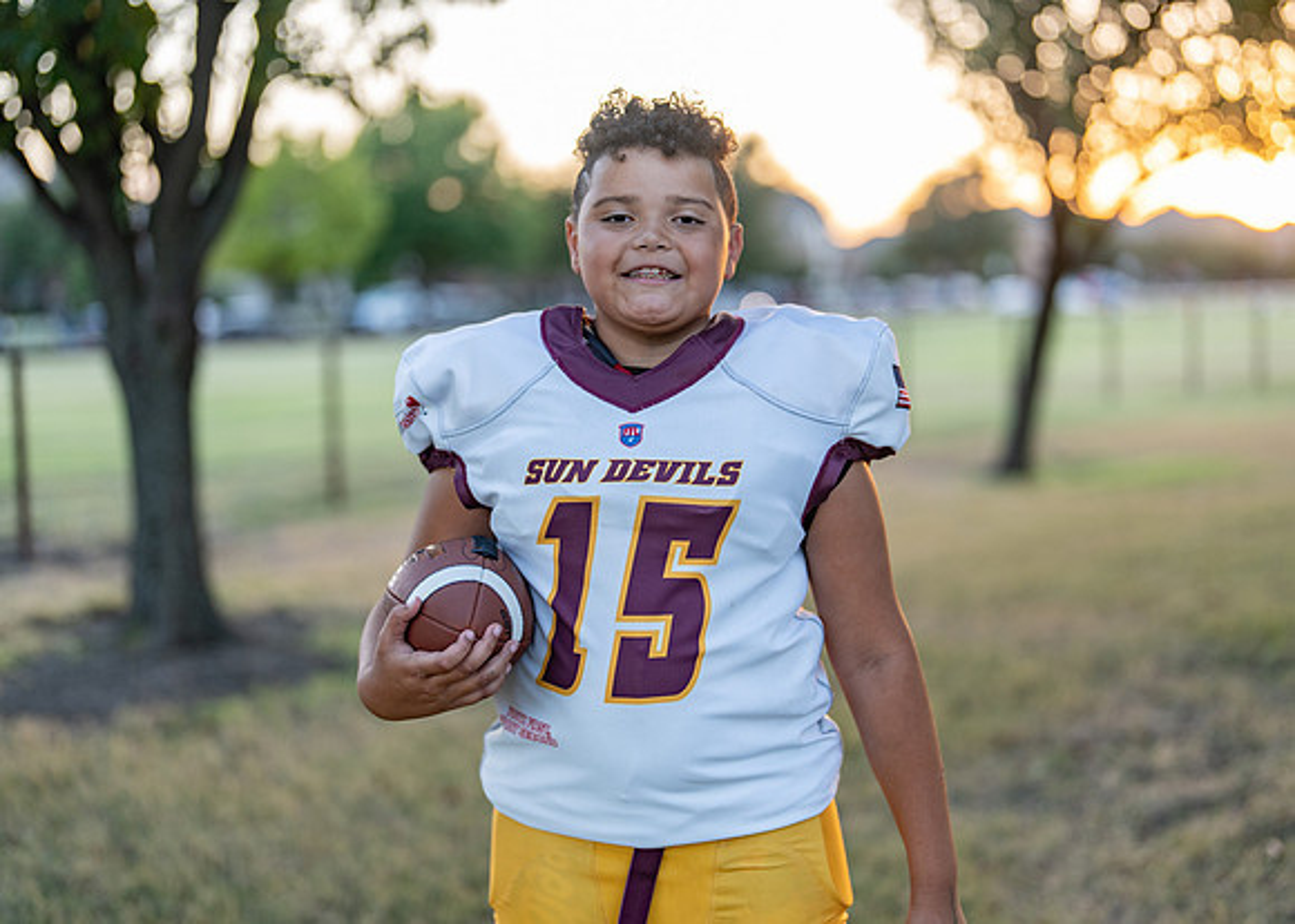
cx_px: 698
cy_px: 462
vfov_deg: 26.7
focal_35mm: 53
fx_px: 1947
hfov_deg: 36.8
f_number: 1.2
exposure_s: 1/500
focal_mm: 50
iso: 200
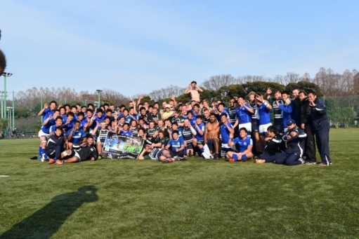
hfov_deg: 53.1
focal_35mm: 36
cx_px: 180
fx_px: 359
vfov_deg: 36.9
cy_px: 120
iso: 200
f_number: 9
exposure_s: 1/320
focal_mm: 24
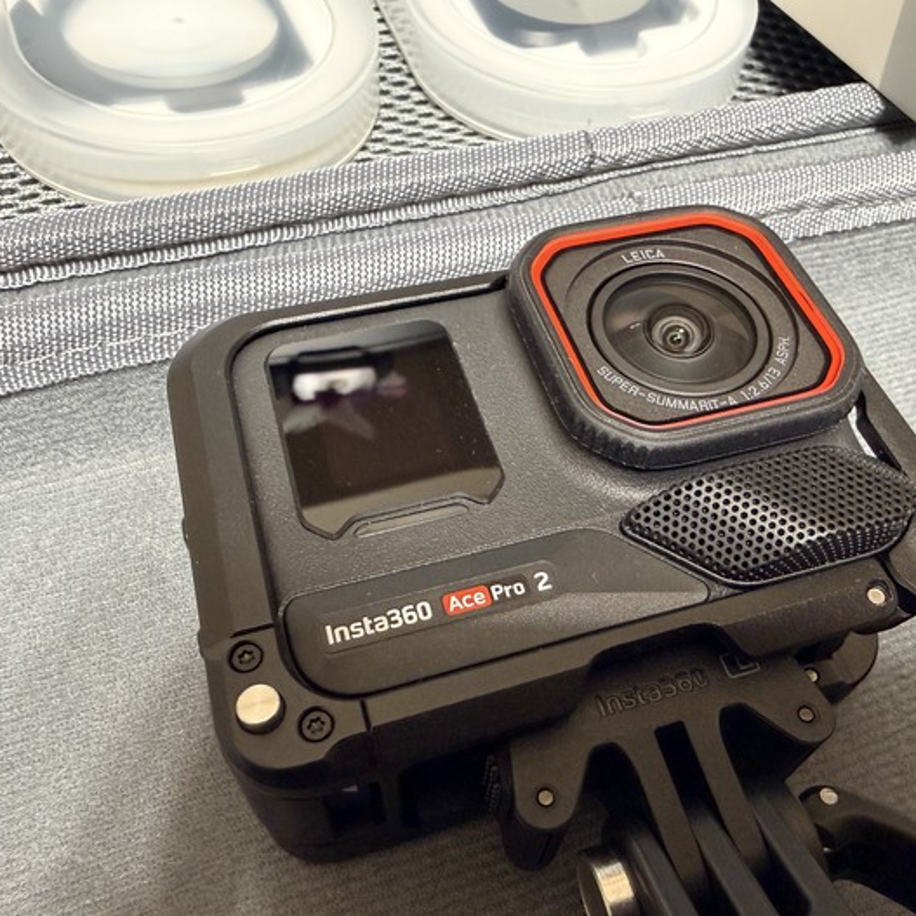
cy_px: 457
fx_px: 868
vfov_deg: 55.6
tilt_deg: -52.3
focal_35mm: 29
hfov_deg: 55.0
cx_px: 575
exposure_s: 1/60
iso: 320
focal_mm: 2.22
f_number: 2.2
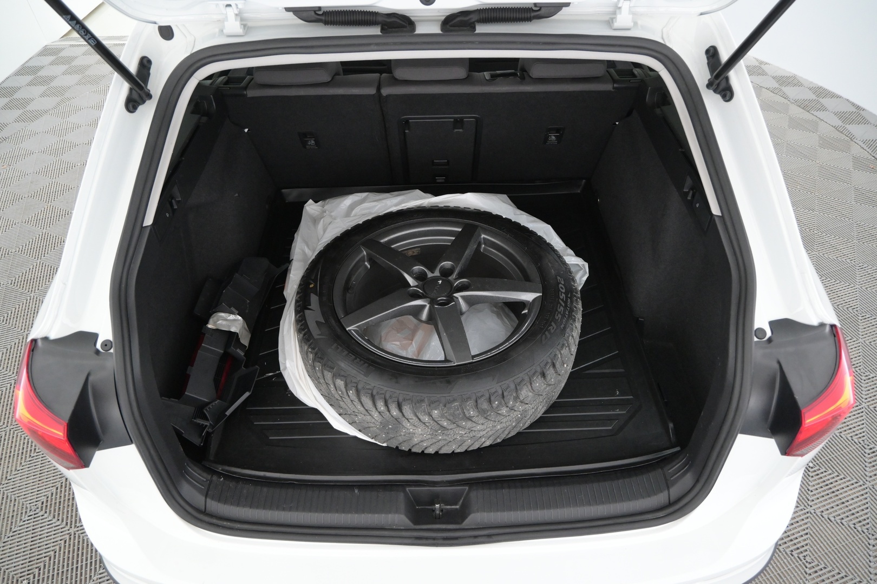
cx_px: 438
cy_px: 292
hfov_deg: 73.7
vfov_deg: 53.1
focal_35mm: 24
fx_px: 585
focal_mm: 16
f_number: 4
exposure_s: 1/60
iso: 2500
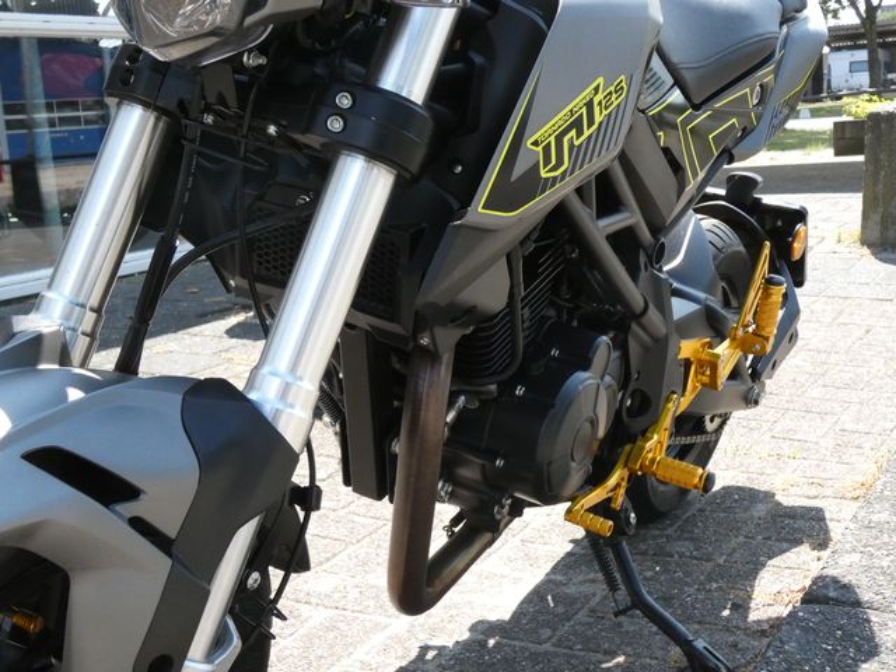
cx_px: 448
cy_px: 336
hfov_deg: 41.2
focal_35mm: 46
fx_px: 1191
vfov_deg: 31.5
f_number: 5
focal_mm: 8.2
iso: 800
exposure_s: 1/1000
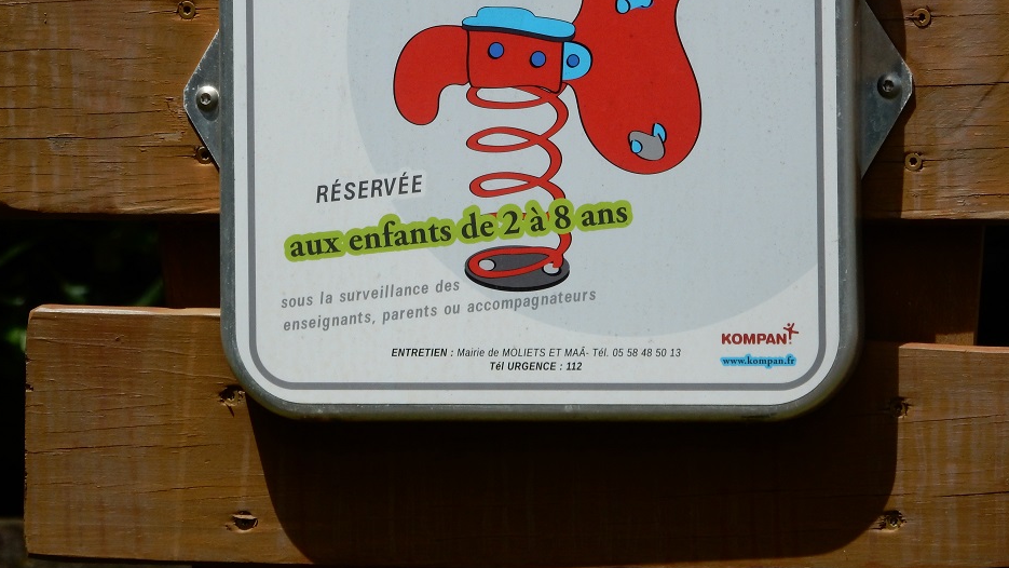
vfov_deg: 3.2
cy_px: 159
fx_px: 10247
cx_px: 469
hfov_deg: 5.6
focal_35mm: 383
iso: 125
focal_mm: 57.3
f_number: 6.3
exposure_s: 1/800
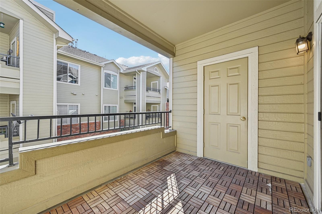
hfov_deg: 104.3
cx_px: 161
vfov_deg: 81.2
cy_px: 107
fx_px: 125
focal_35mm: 14
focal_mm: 14
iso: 110
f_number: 13
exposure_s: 1/15
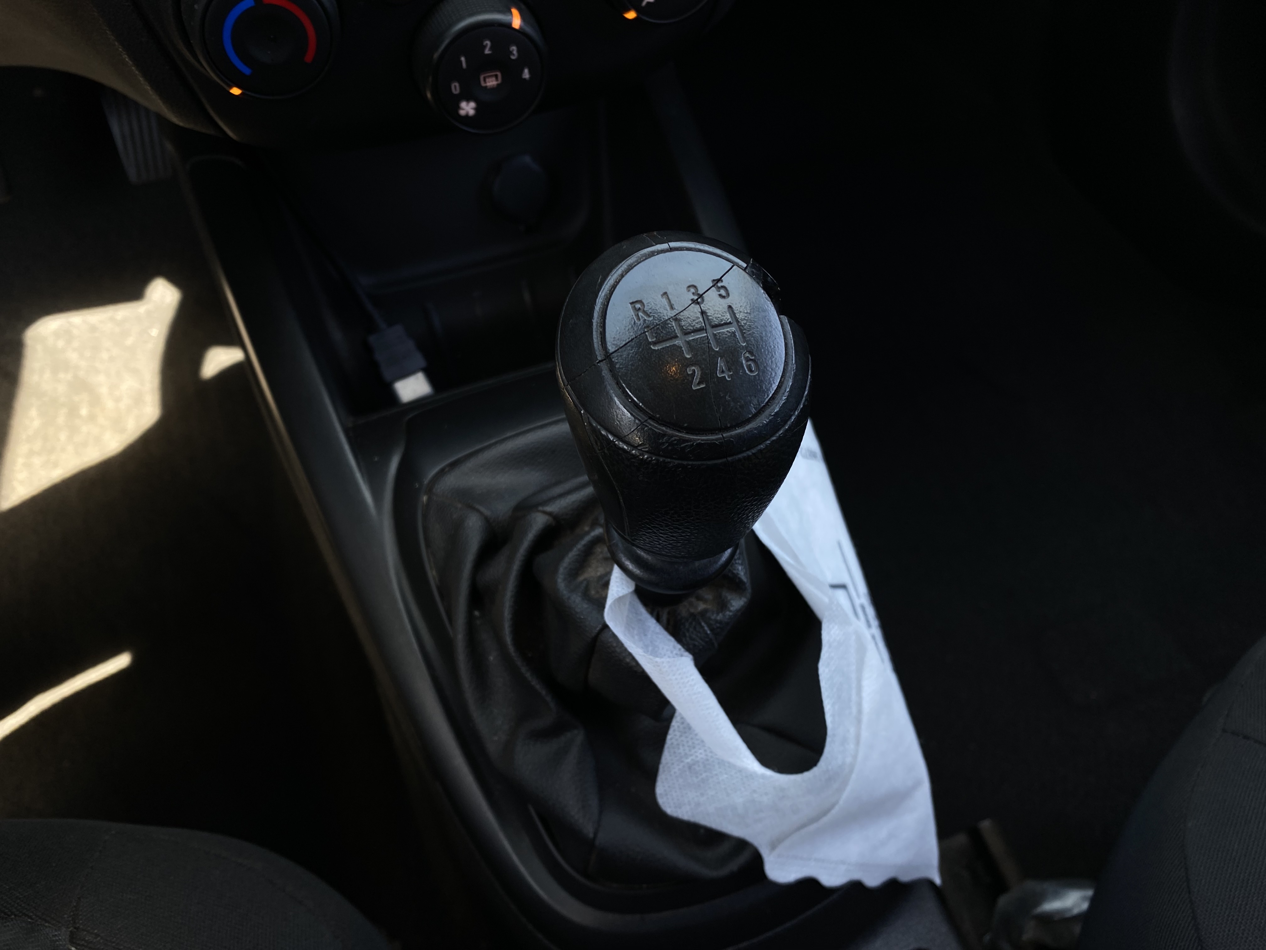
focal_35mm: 26
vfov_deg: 53.1
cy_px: 475
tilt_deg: -54.0
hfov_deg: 67.3
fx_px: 951
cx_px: 633
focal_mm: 4.25
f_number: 1.8
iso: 50
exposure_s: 1/122
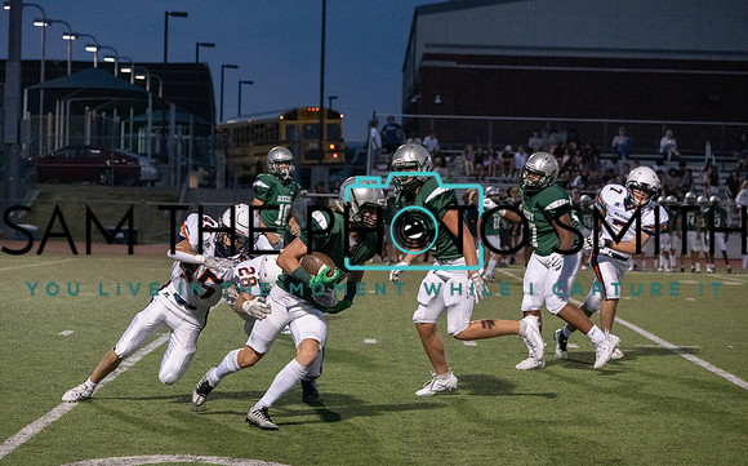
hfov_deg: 18.4
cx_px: 349
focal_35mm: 113
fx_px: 2306
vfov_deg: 11.5
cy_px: 266
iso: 12800
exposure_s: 1/1000
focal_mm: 104
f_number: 5.6
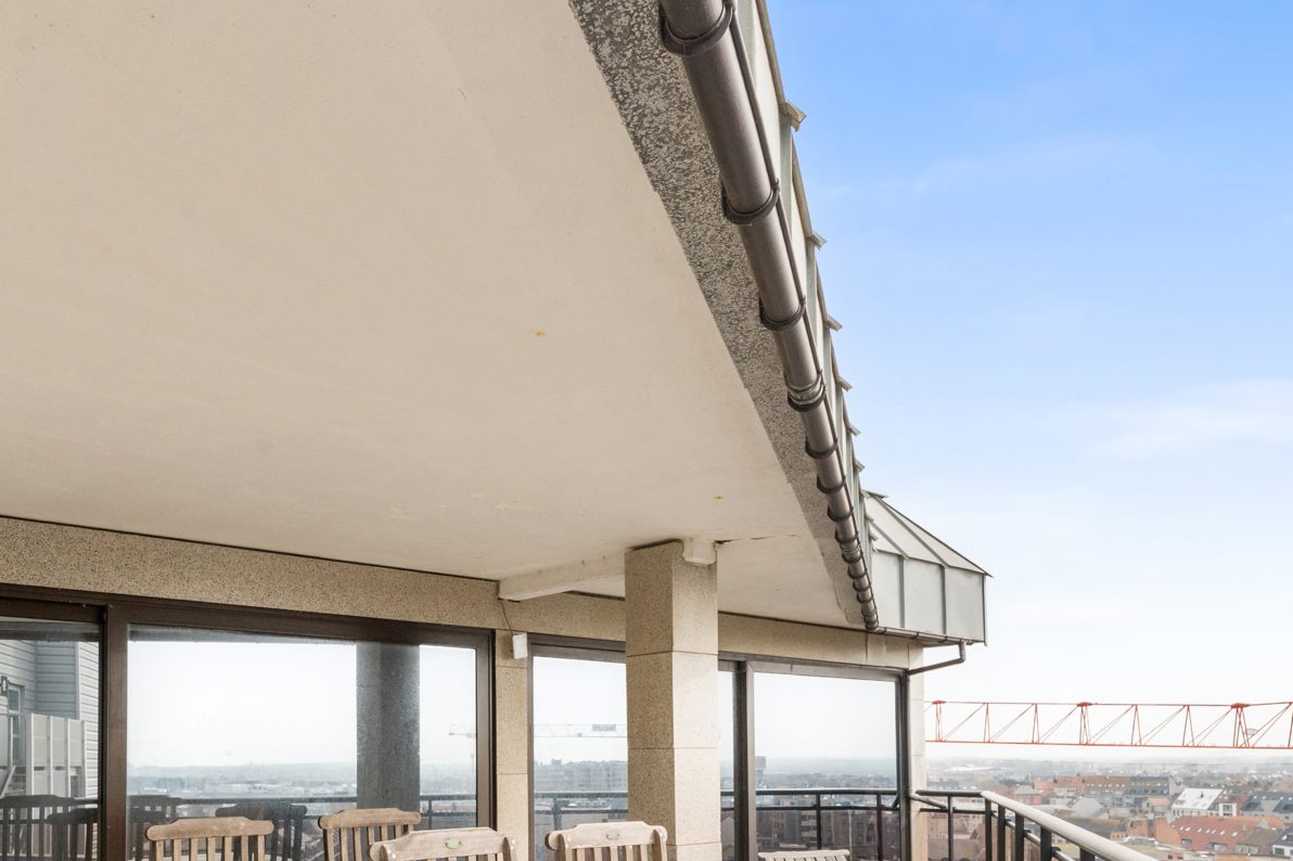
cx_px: 539
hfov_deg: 63.3
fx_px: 1041
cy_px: 714
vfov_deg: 42.5
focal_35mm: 29
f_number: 11
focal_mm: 16
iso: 320
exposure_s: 1/200
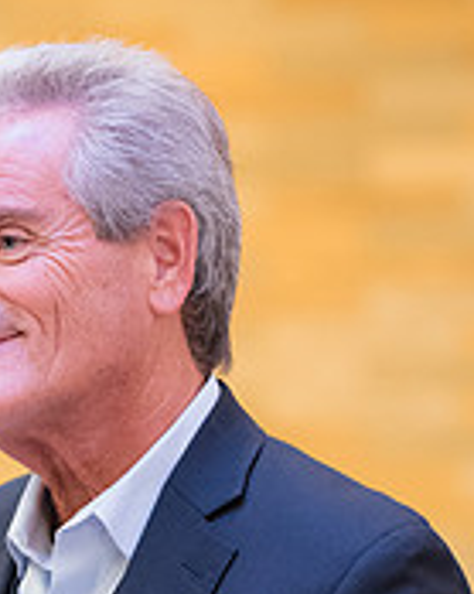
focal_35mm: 282
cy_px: 481
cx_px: 61
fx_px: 4949
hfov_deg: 5.5
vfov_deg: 6.9
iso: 6400
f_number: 2.8
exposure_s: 1/100
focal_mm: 116
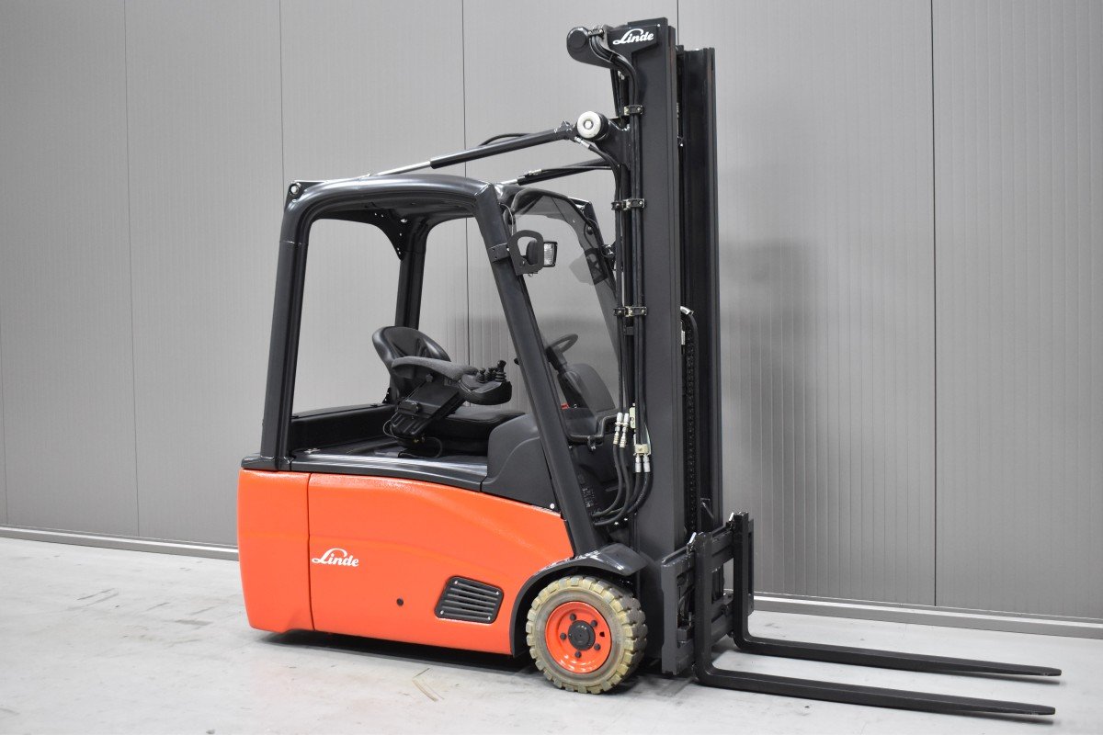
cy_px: 368
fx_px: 1149
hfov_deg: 51.3
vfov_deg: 35.5
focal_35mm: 38
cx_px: 552
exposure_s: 1/40
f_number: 4
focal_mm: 25
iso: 1600
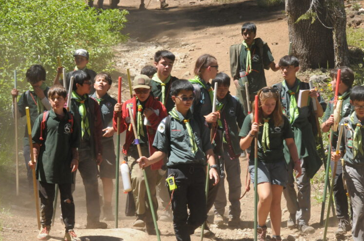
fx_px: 1777
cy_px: 128
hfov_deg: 11.7
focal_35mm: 176
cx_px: 203
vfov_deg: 7.8
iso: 1000
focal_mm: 86
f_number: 11
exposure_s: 1/500
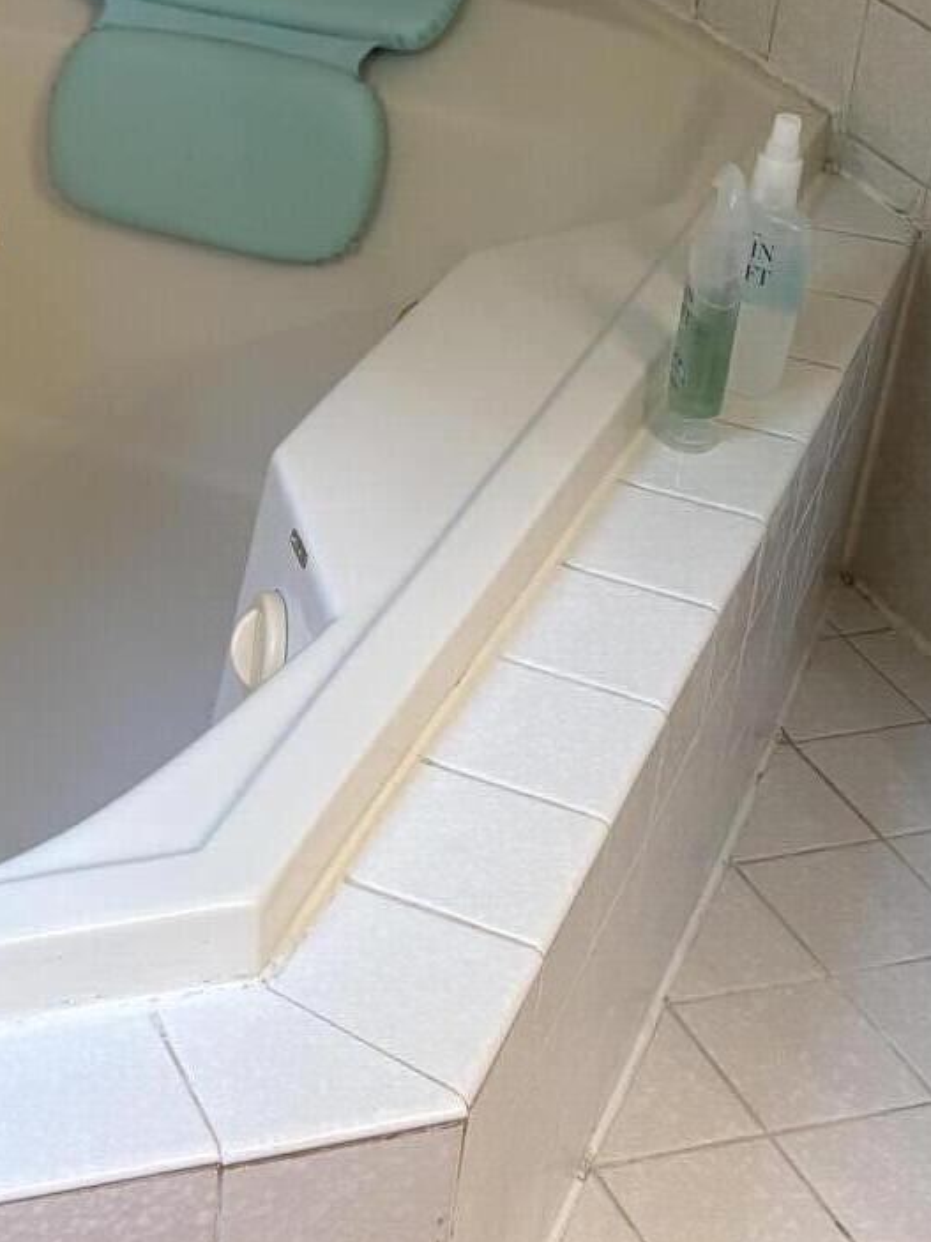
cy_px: 260
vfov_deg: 25.9
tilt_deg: -24.4
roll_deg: -0.6
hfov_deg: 19.0
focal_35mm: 74
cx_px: -125
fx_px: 2654
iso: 160
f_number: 1.6
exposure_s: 1/60
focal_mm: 5.96
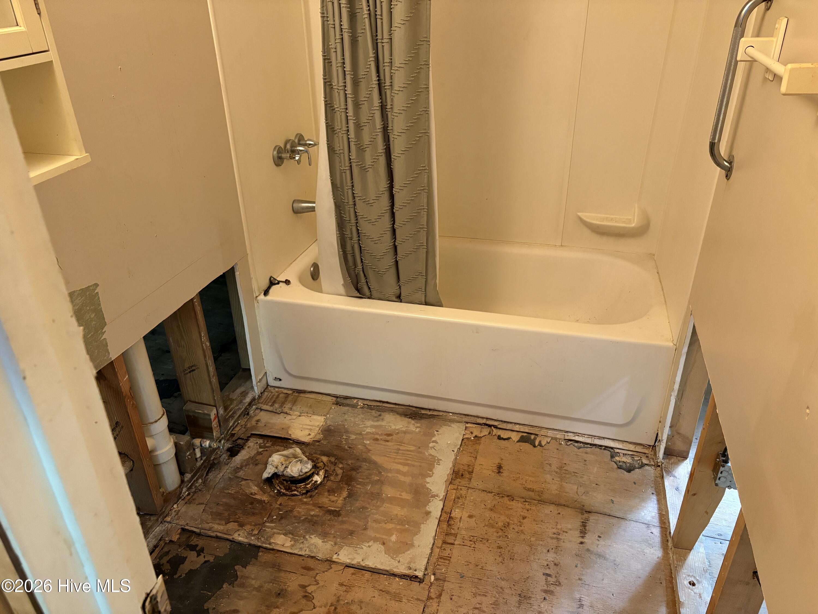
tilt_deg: -29.0
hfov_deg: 67.3
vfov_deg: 53.1
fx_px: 614
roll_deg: +1.1
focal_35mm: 26
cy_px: 307
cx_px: 409
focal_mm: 5.96
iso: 400
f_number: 1.6
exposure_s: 1/40
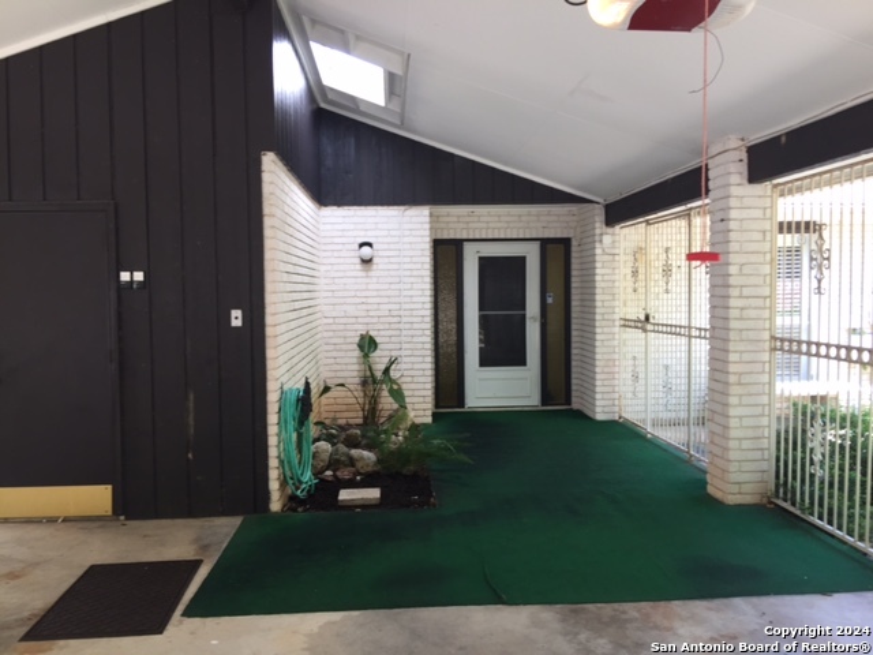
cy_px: 328
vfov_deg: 48.2
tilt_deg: -2.3
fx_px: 731
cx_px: 436
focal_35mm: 29
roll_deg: -0.2
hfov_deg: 61.7
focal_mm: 4.15
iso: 32
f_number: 2.2
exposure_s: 1/60
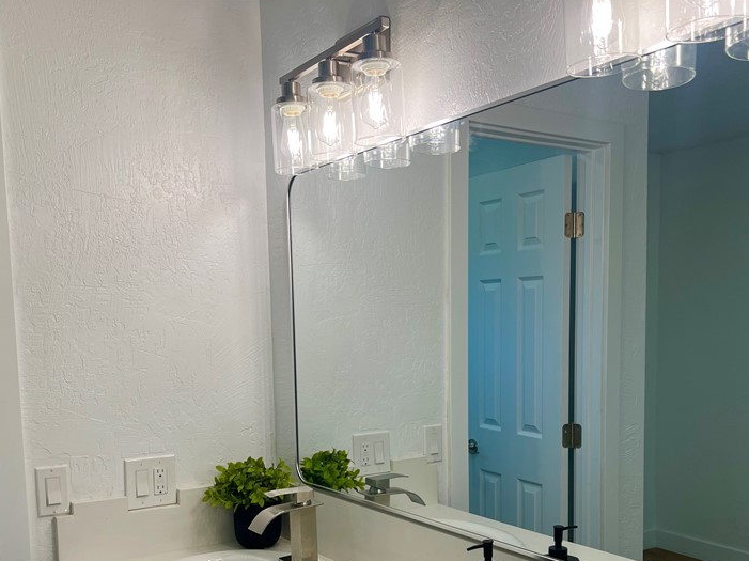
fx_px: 822
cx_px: 369
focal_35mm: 38
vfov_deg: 37.0
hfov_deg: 49.0
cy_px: 405
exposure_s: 1/302
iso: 50
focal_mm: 5.7
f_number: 1.5
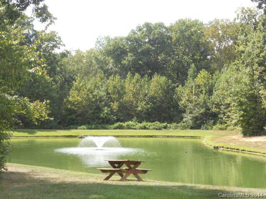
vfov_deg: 19.1
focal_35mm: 77
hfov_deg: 25.3
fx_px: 592
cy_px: 100
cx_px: 133
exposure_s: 1/100
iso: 80
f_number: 5.9
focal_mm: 13.9
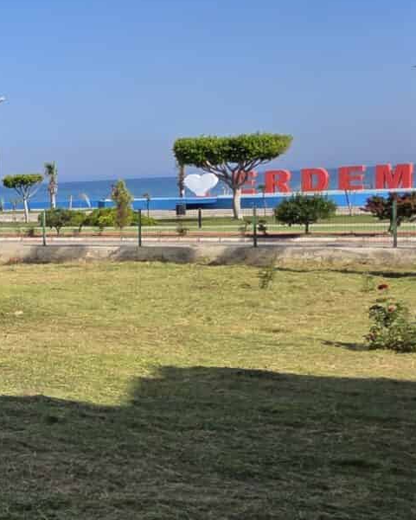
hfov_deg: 16.2
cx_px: -530
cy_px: 257
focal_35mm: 54
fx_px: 832
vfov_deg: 34.8
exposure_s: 1/2314
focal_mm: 2.2
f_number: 1.9
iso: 40
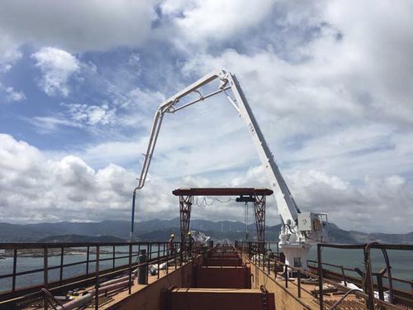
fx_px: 346
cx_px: 206
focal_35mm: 29
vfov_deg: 48.2
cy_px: 155
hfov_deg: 61.7
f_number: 2.2
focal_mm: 4.15
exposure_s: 1/3846
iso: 25
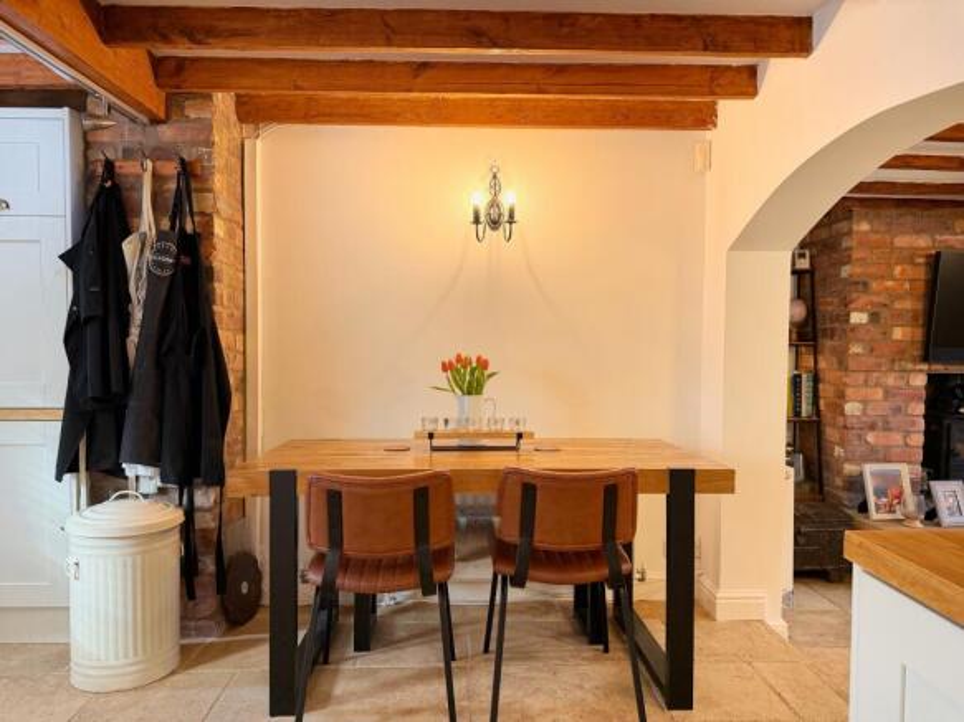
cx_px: 482
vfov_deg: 56.8
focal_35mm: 24
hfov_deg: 71.6
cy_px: 361
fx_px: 668
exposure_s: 1/50
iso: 160
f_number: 1.78
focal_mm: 6.76
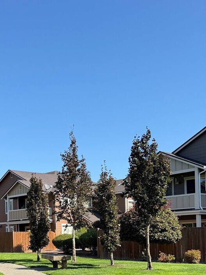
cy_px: 231
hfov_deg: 28.9
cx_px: 36
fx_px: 389
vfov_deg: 37.1
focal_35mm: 49
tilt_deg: -0.2
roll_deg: -0.1
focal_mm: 6.76
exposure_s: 1/2445
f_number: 1.78
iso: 80
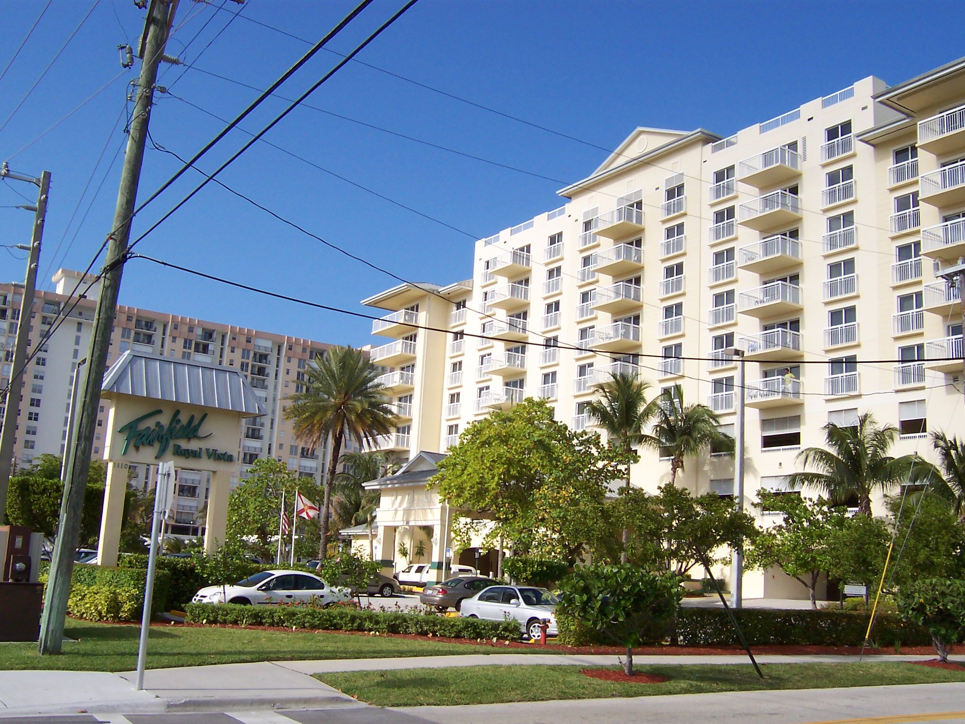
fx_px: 1004
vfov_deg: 39.7
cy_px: 362
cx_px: 482
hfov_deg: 51.4
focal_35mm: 36
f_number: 5.6
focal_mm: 5.6
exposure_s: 1/500
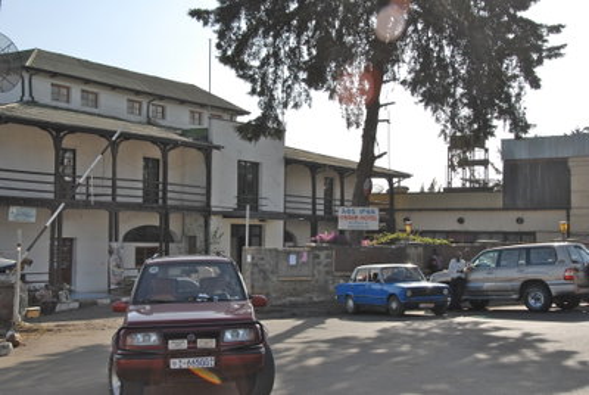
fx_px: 836
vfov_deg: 26.6
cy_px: 198
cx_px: 294
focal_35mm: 51
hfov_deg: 38.8
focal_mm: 34
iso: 100
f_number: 8
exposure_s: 1/250
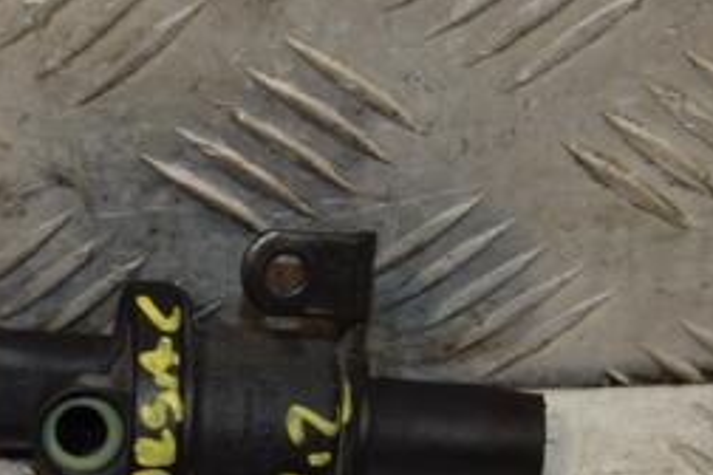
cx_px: 187
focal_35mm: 143
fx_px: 2832
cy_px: 365
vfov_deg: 9.6
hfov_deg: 14.3
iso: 800
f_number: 7.1
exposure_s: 1/200
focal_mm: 40
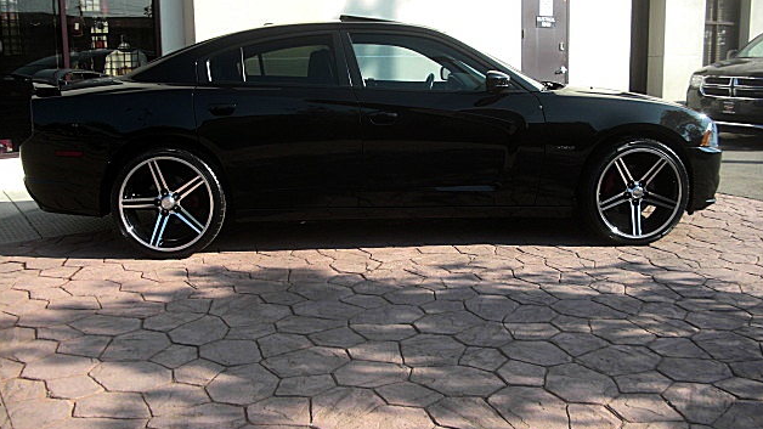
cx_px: 385
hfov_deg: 50.5
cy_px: 213
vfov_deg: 29.7
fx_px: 809
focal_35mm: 40
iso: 50
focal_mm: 6.3
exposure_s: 1/400
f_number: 2.8
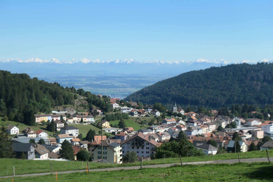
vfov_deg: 19.5
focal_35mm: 70
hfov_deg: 28.8
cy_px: 91
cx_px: 136
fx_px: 531
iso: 200
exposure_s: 1/800
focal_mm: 25.8
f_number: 5.6
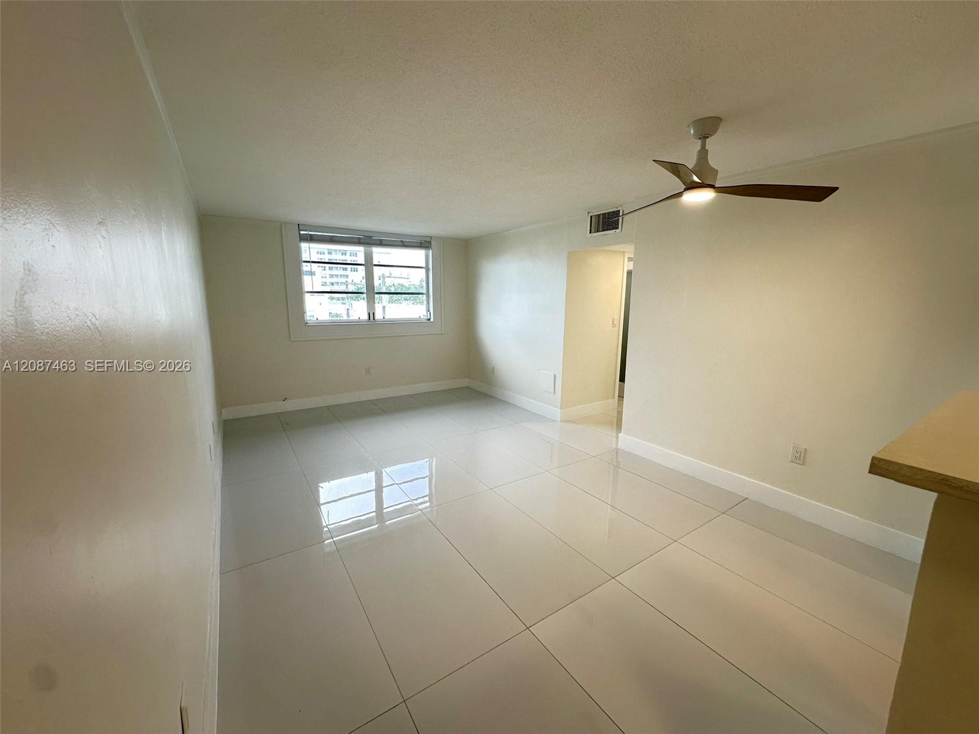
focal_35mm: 14
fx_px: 396
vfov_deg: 85.7
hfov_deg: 102.1
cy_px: 367
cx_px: 490
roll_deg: -0.6
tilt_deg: -9.4
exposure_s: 1/120
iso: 160
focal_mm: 2.22
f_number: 2.2
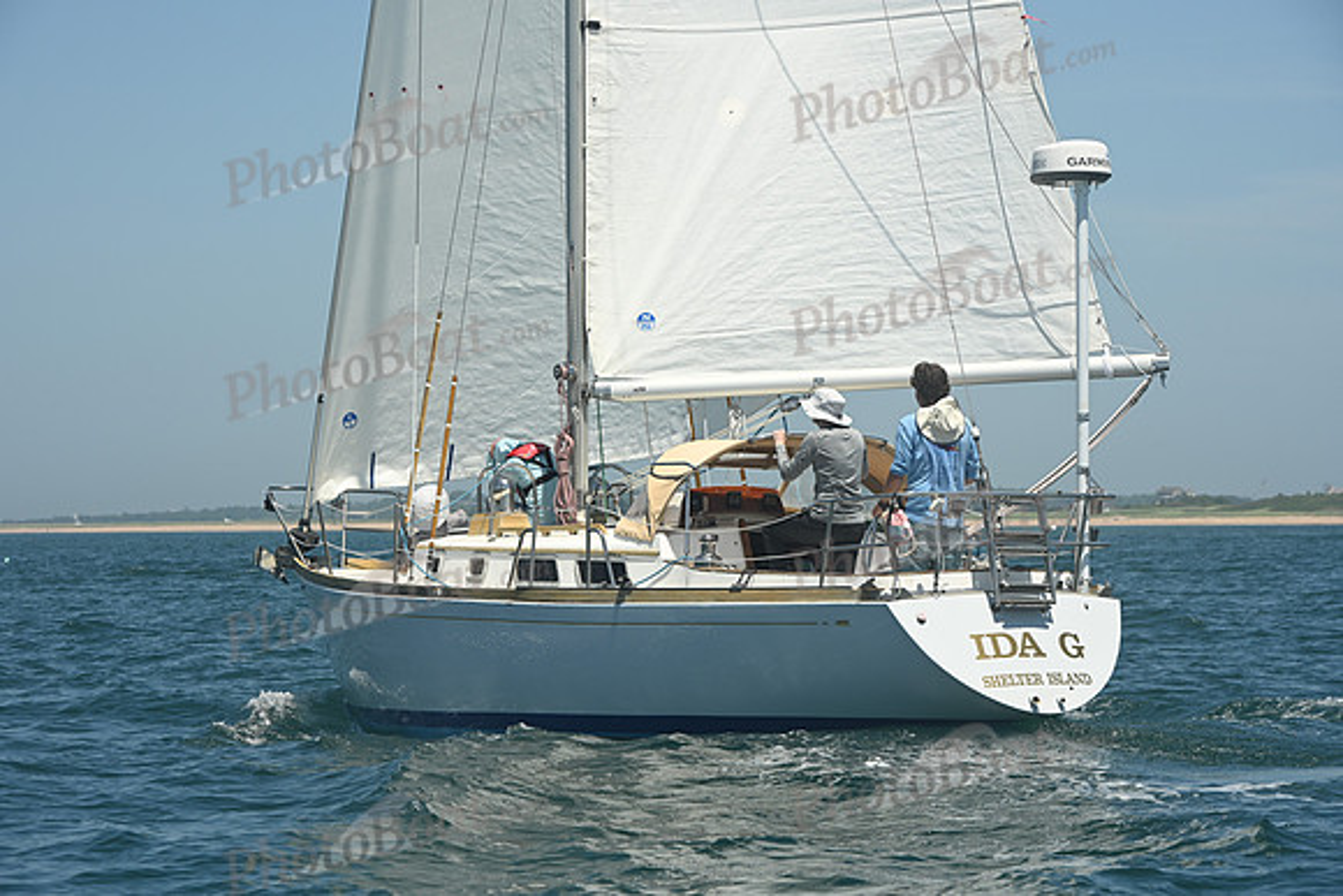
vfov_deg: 11.4
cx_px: 672
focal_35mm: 120
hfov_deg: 17.1
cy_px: 448
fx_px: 4478
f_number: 9
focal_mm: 120
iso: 320
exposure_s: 1/1000
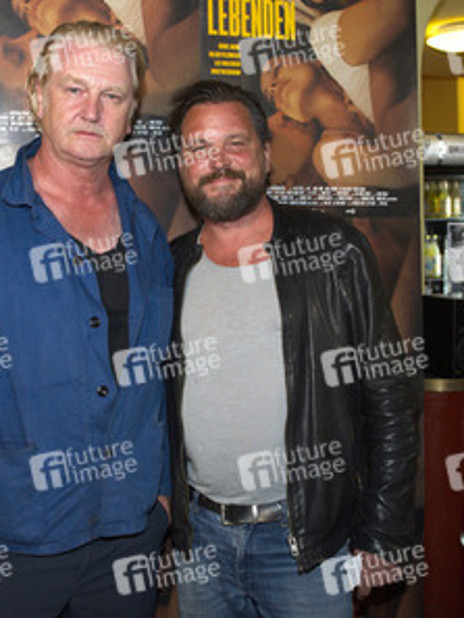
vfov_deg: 52.6
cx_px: 111
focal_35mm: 35
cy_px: 310
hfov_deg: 39.5
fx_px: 625
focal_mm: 24
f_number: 4.5
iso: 1250
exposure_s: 1/160
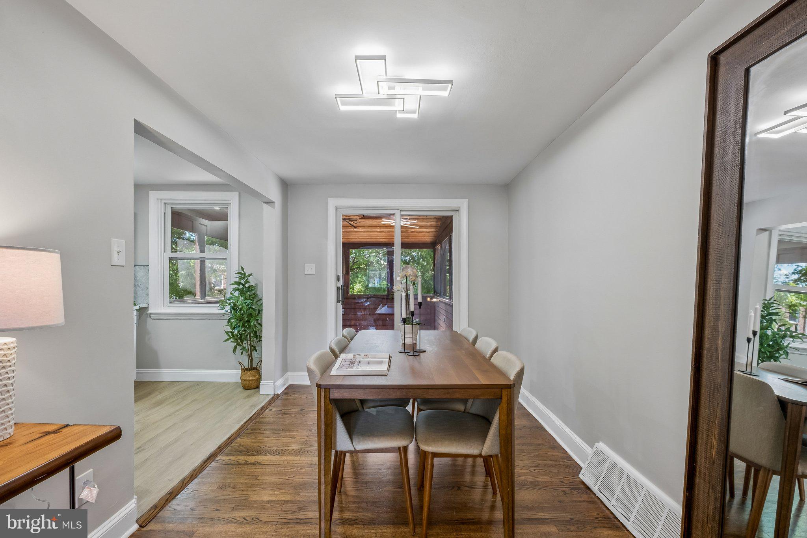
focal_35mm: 15
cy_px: 269
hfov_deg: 100.4
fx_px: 336
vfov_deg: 77.3
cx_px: 404
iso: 250
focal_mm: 10
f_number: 8
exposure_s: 1/6
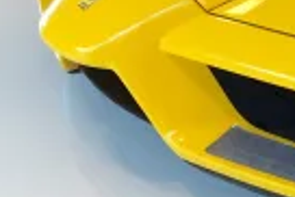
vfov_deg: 9.4
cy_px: -104
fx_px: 1165
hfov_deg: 12.2
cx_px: 657
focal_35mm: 142
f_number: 2.2
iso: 50
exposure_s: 1/100
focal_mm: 4.15
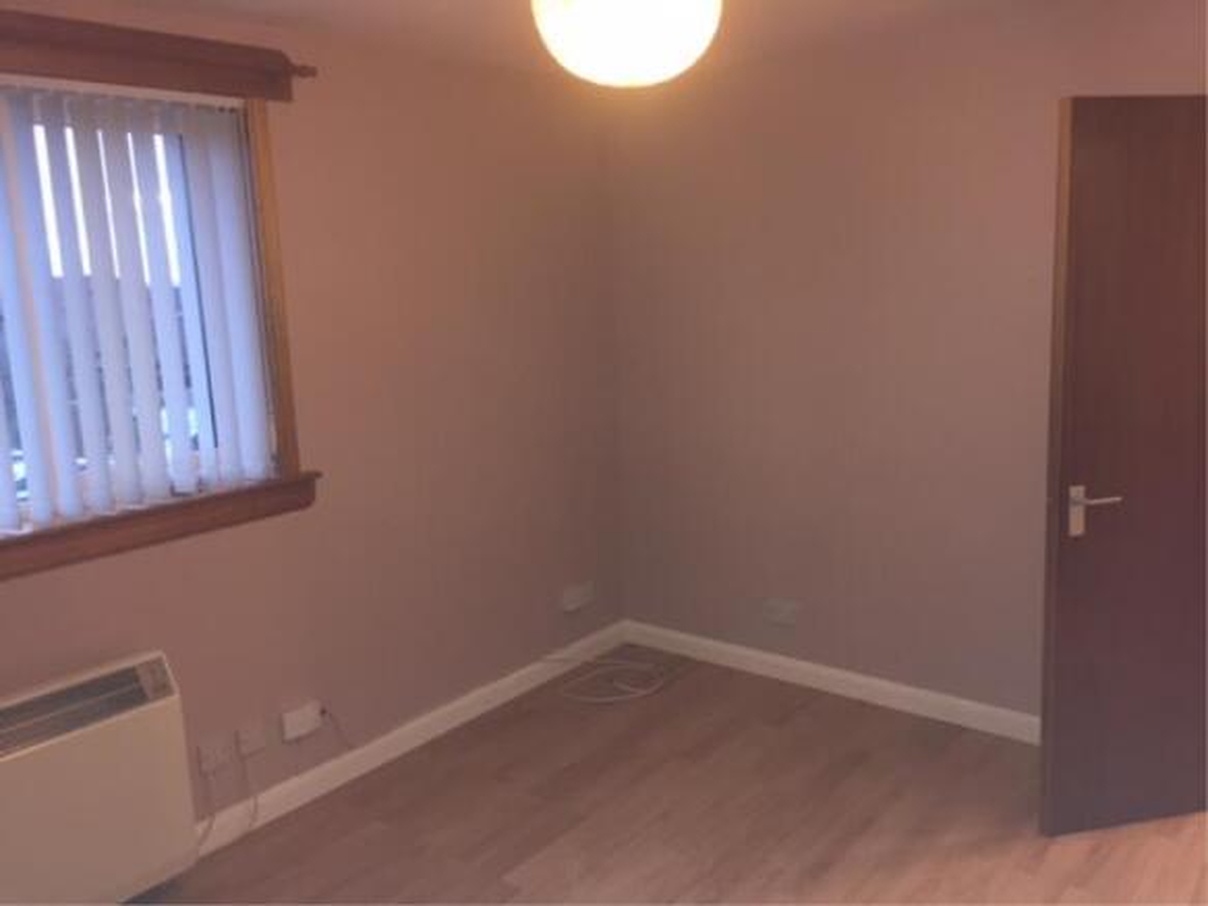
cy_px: 453
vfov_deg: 48.2
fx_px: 1012
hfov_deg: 61.7
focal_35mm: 29
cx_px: 604
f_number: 2.2
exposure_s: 1/20
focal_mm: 4.15
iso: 160
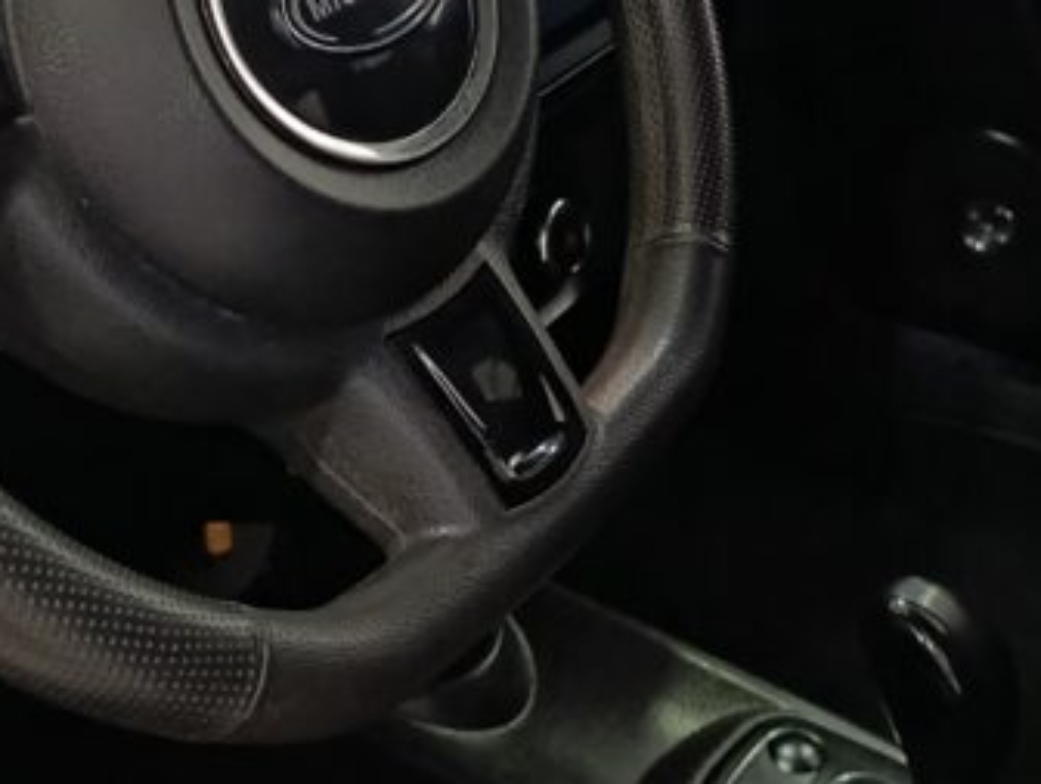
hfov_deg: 27.6
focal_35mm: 70
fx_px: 2108
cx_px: 679
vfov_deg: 20.0
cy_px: -119
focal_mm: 6.11
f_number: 1.65
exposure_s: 1/100
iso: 817
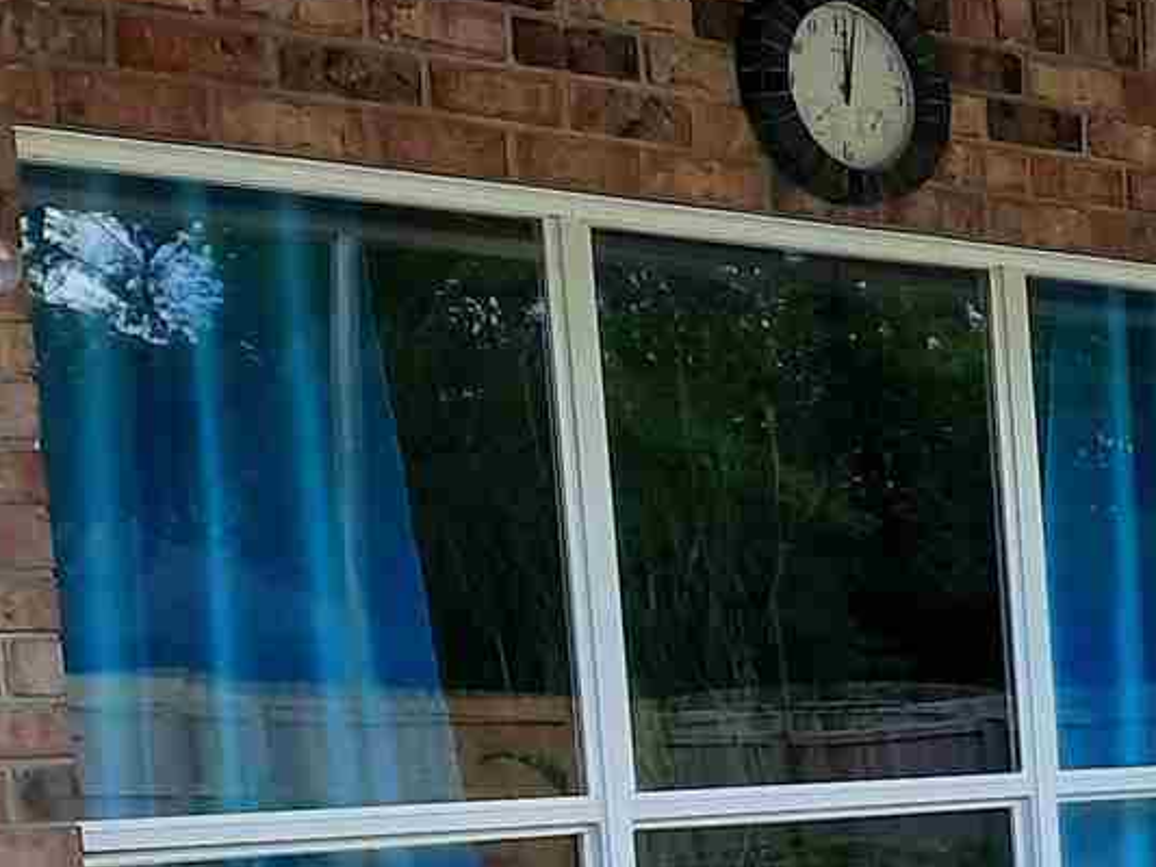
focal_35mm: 96
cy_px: 1077
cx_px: 2028
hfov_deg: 17.1
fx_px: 3207
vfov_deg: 14.8
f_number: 2
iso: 32
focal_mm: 4.6
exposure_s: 1/258
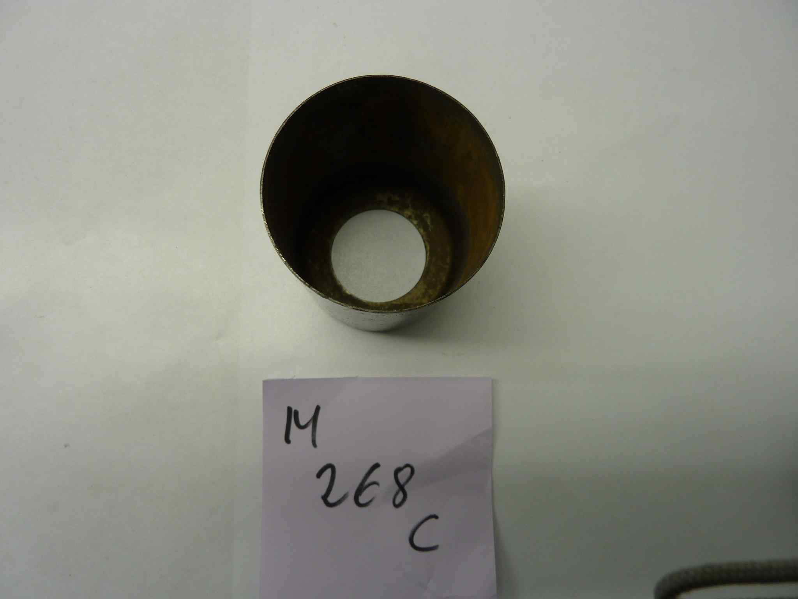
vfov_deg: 54.9
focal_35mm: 25
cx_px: 399
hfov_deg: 69.4
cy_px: 300
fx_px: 576
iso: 80
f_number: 3.3
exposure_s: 1/40
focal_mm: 4.1
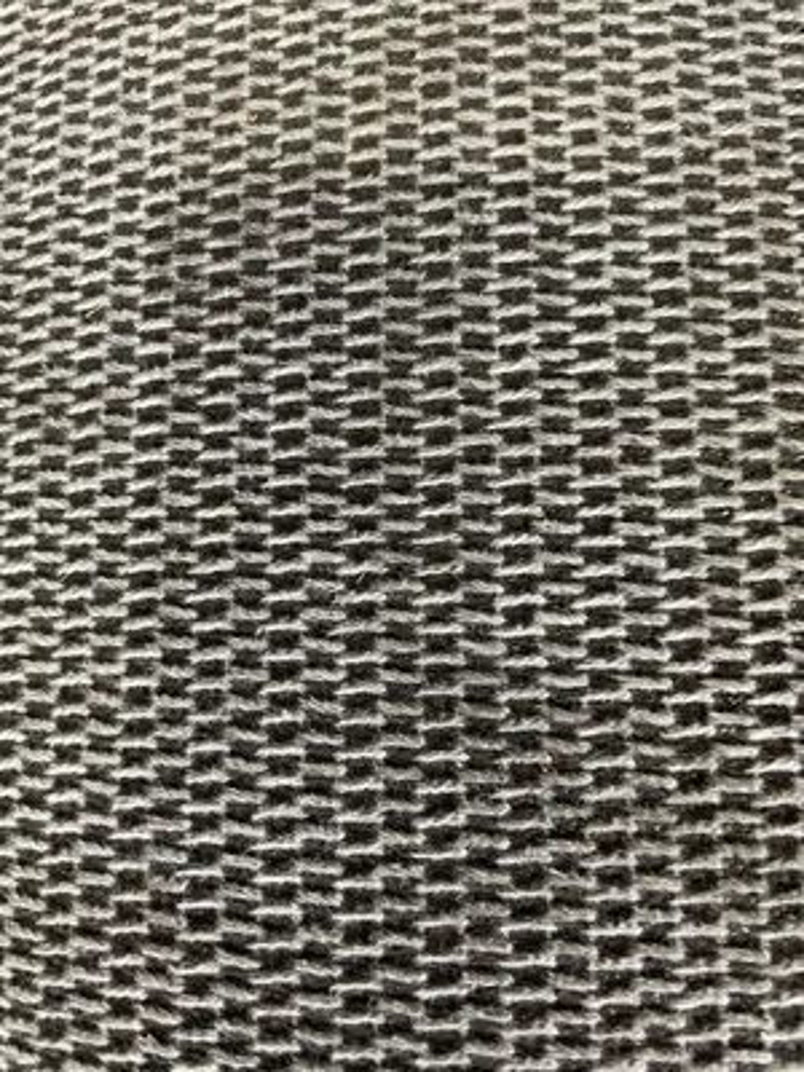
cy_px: 536
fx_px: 805
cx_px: 402
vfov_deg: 67.3
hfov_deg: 53.1
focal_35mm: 26
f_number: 1.6
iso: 400
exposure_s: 1/40
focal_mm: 4.2
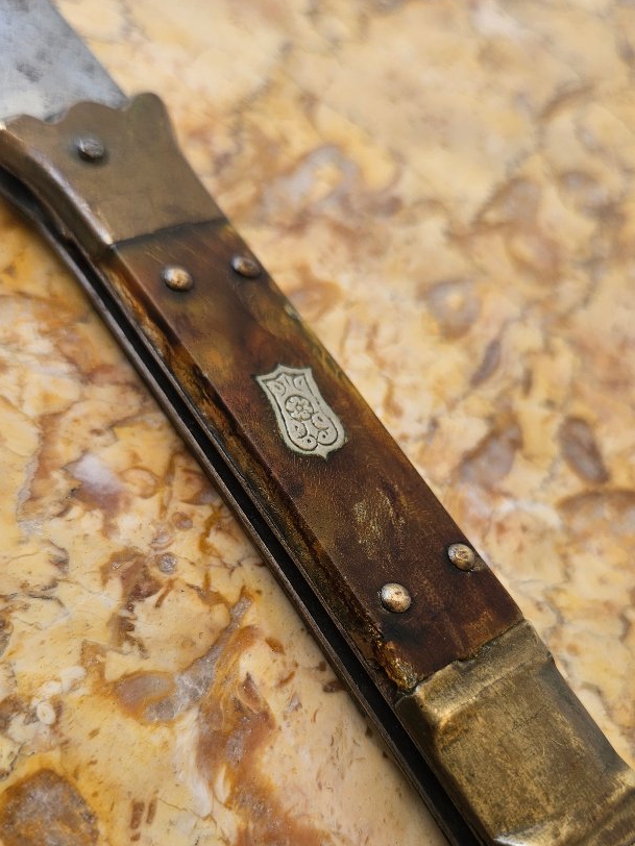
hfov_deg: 41.8
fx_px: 832
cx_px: 320
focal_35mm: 34
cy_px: 521
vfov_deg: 53.4
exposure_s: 1/346
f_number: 1.8
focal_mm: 5.4
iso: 25
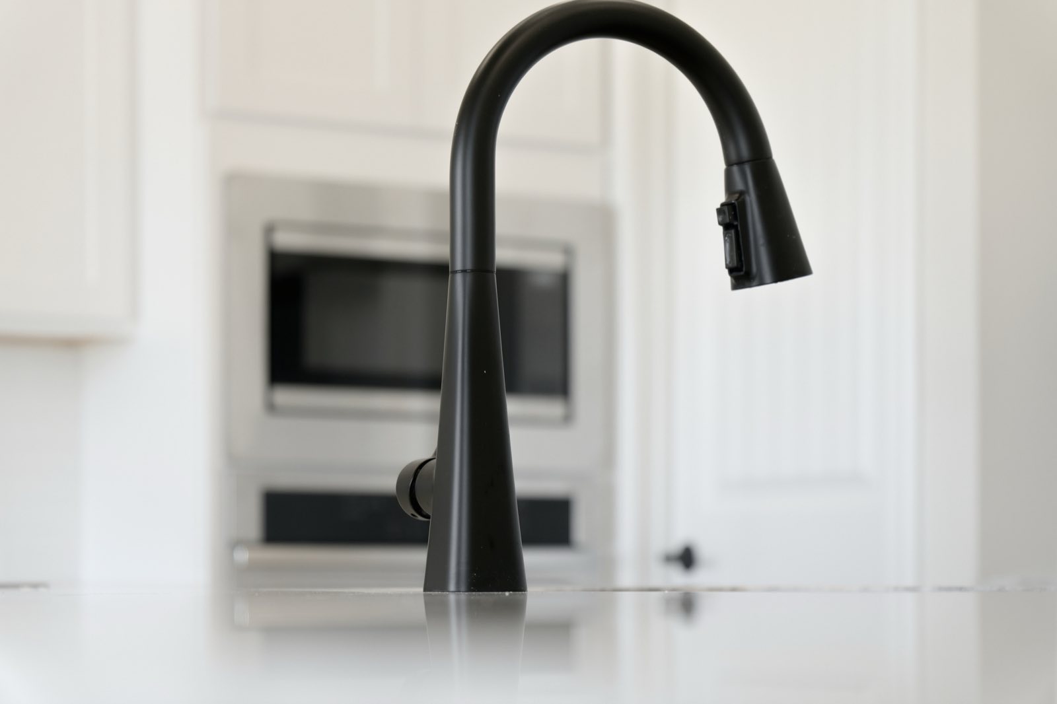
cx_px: 528
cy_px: 352
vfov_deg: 17.2
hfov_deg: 25.5
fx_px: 2334
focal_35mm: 80
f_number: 2.8
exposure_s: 1/100
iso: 125
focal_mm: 53
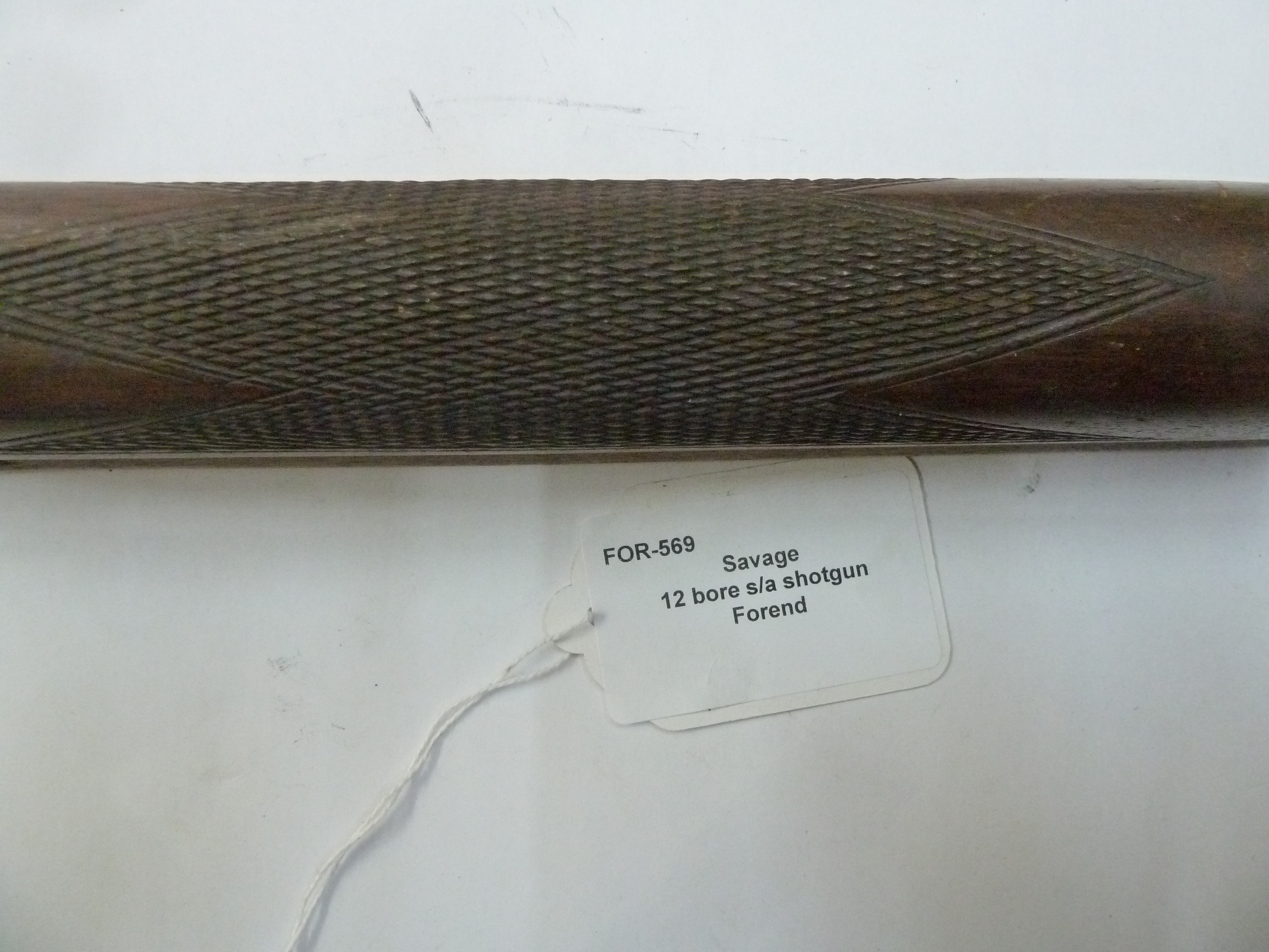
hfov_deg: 69.4
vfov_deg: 54.9
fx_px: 916
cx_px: 634
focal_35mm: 25
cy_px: 476
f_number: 3.3
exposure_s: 1/50
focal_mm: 4.1
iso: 800
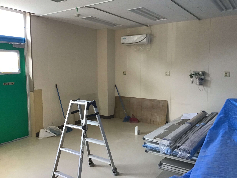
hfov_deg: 58.4
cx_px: 118
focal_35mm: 31
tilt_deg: -5.7
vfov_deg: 45.4
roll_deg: +0.1
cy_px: 89
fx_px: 212
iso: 125
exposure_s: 1/30
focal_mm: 3.3
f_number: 2.4
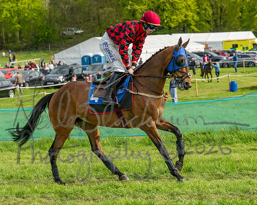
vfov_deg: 11.7
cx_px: 129
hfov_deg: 14.6
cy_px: 107
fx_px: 1002
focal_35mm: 132
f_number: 4
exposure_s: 1/2000
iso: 200
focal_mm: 70
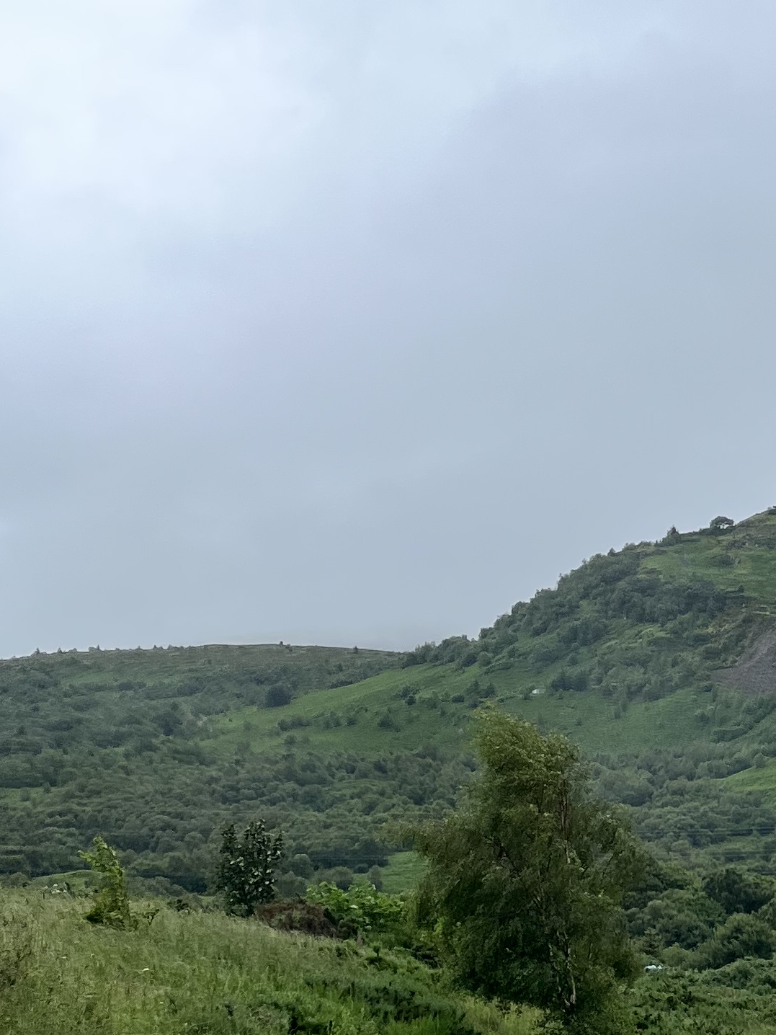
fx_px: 2182
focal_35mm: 73
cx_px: 1057
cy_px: 521
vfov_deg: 26.7
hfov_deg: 18.5
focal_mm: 5.1
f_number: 1.6
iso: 50
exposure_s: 1/1957
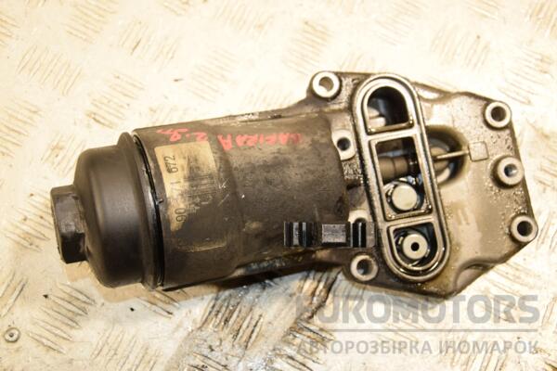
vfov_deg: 23.8
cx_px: 278
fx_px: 882
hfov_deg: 35.1
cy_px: 186
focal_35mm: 57
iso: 800
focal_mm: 38
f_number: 5.6
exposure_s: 1/200
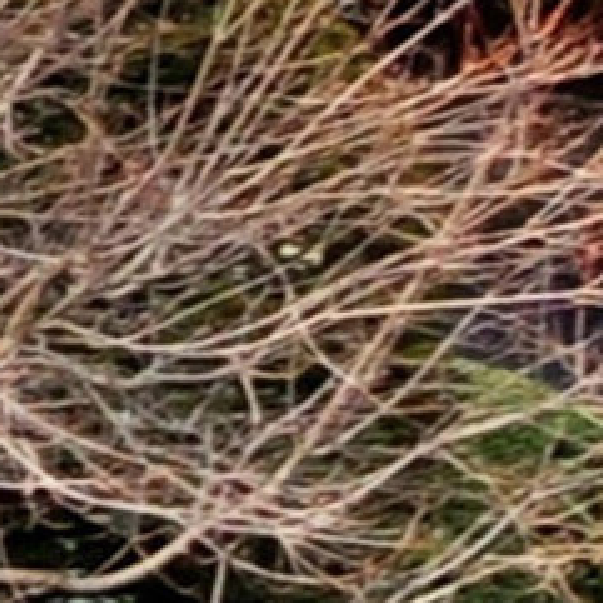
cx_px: -2234
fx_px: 6050
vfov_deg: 5.6
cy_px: -444
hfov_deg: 4.9
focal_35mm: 307
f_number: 8
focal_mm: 20
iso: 200
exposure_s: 1/400
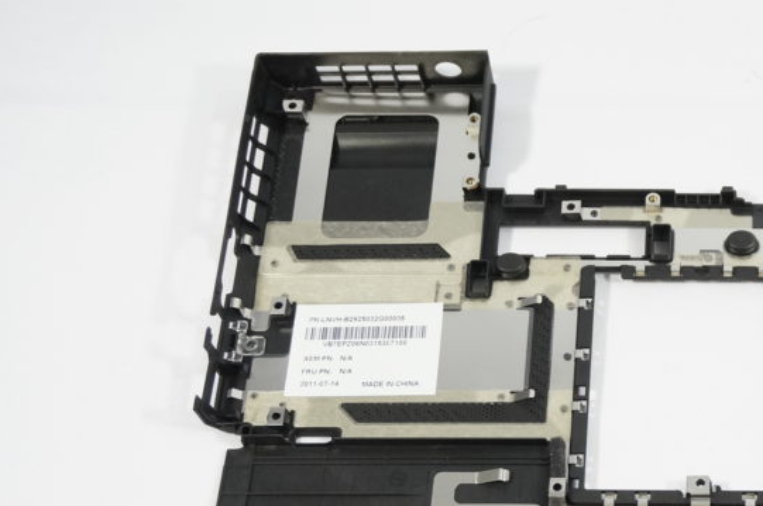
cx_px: 719
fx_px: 1501
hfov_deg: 27.3
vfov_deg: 19.0
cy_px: 378
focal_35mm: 71
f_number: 4.5
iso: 1600
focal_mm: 25
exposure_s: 1/160
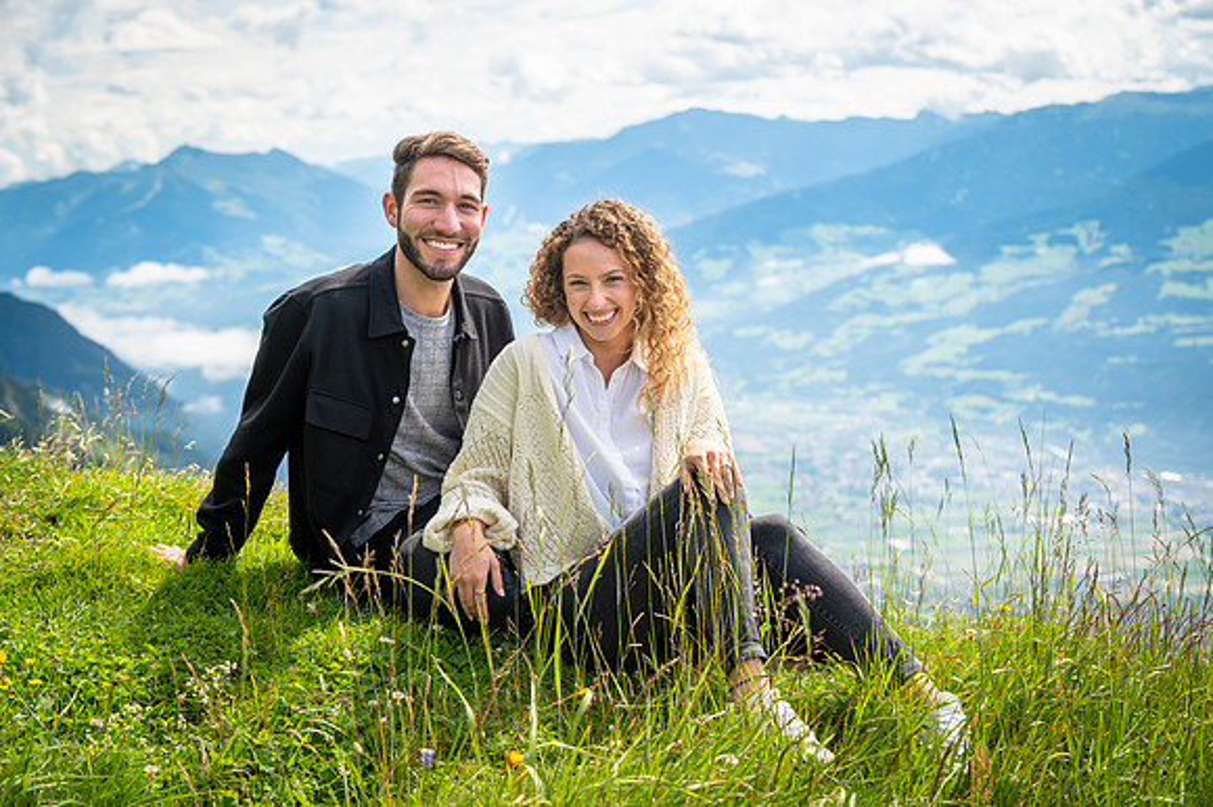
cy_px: 404
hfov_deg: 28.9
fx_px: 2357
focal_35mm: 70
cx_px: 606
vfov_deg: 19.4
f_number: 6.3
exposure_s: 1/400
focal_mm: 70
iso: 100
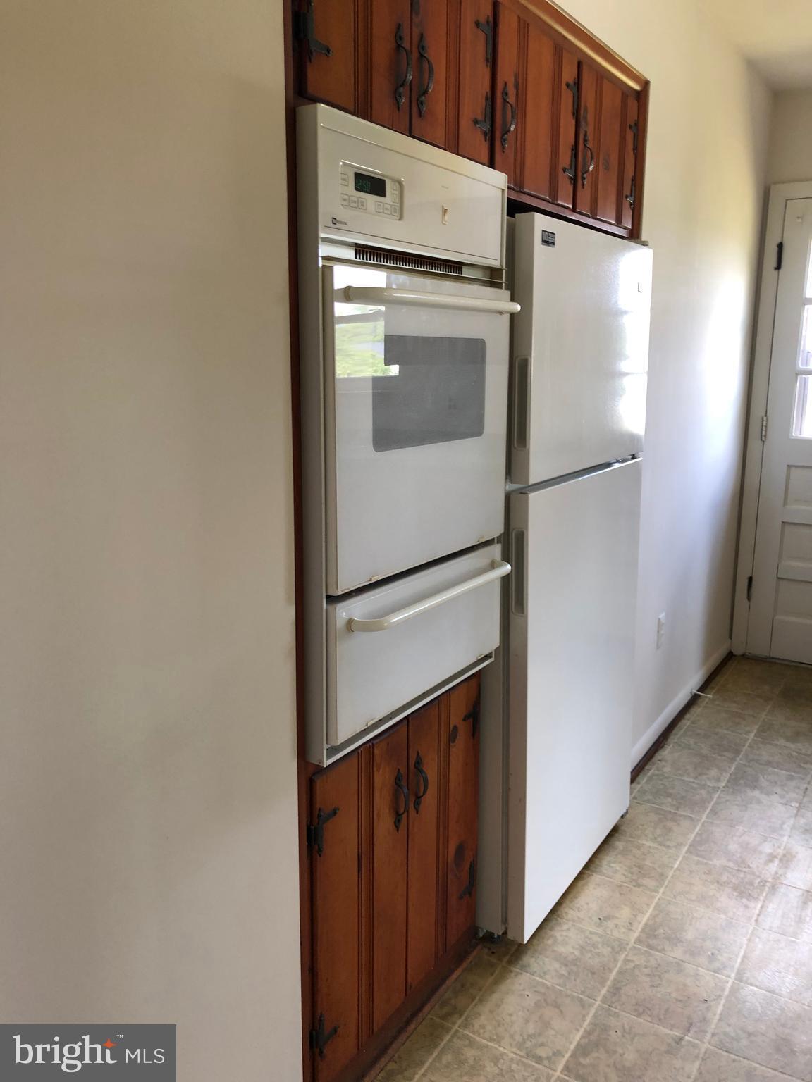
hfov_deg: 49.7
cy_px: 541
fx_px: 876
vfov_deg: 63.4
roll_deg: -0.9
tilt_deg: -9.7
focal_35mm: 28
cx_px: 406
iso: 40
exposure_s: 1/24
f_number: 1.8
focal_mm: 4
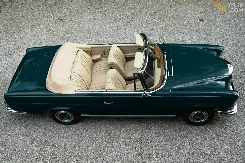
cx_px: 122
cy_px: 82
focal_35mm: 36
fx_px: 245
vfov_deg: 36.9
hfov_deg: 53.1
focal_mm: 24
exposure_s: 1/160
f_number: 9
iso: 400
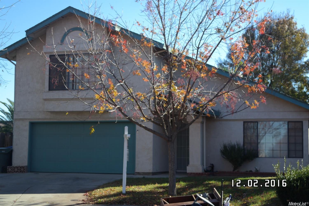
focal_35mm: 69
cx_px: 154
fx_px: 592
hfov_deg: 29.2
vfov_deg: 19.7
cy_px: 103
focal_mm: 45
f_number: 5.6
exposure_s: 1/160
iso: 100
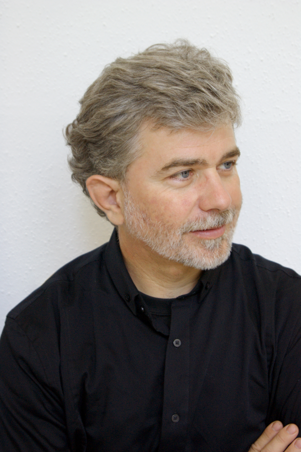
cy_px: 226
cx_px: 150
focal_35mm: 82
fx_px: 1036
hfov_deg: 16.5
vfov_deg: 24.6
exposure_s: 1/13
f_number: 5.6
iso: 400
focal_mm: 55
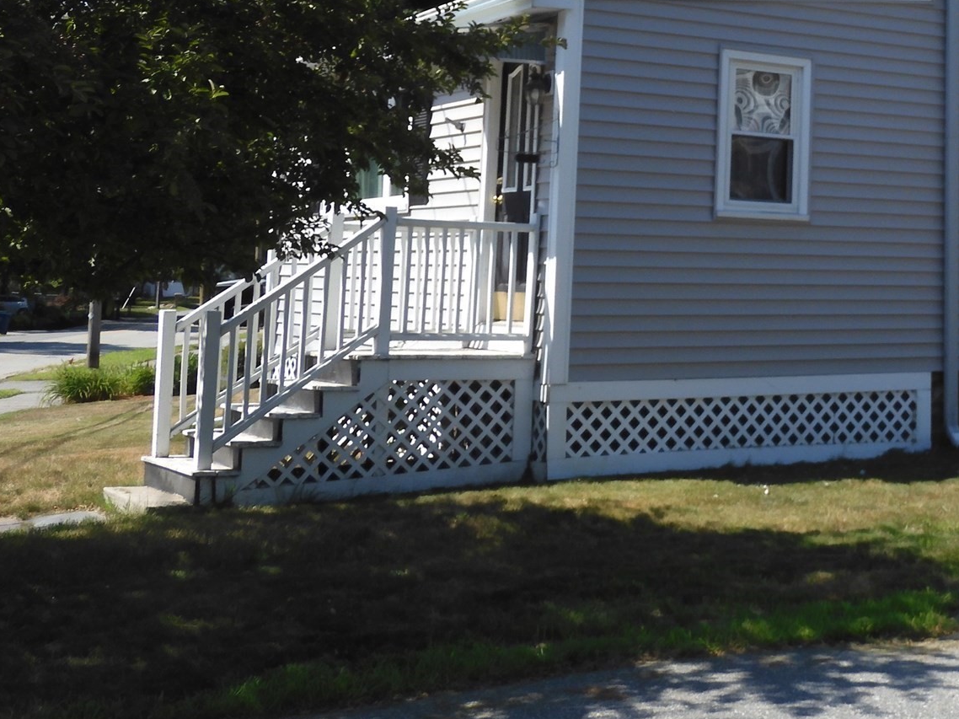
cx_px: 847
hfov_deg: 29.6
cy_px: 90
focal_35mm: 63
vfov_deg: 22.8
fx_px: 1745
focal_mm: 6.2
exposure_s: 1/800
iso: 100
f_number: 4
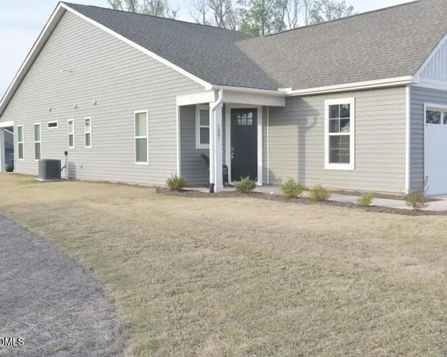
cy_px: 177
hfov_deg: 44.6
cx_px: 265
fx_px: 542
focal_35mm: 41
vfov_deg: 36.5
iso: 800
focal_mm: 18
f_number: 9
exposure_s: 1/250
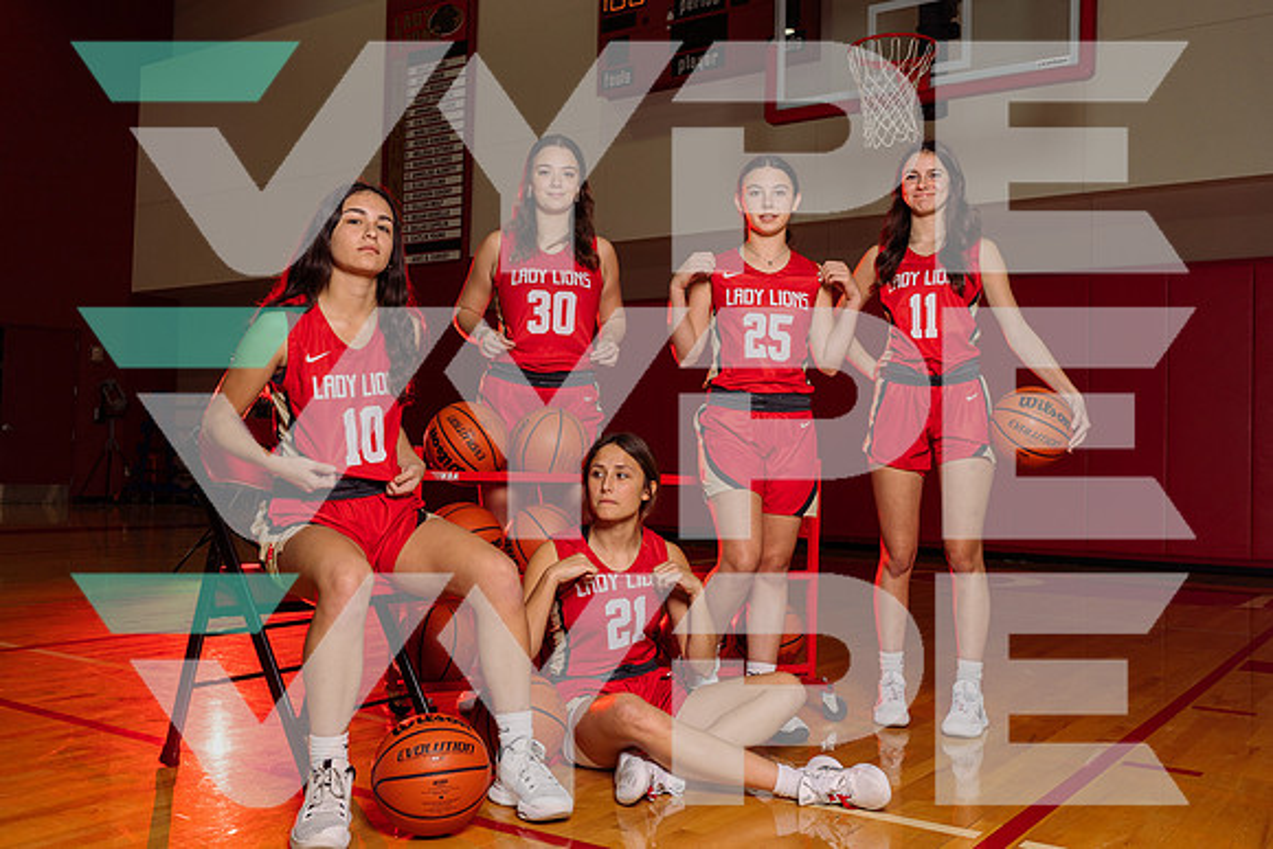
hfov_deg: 54.4
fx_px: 1238
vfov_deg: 37.9
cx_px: 636
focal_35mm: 35
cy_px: 424
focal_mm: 35
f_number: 7.1
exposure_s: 1/250
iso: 320
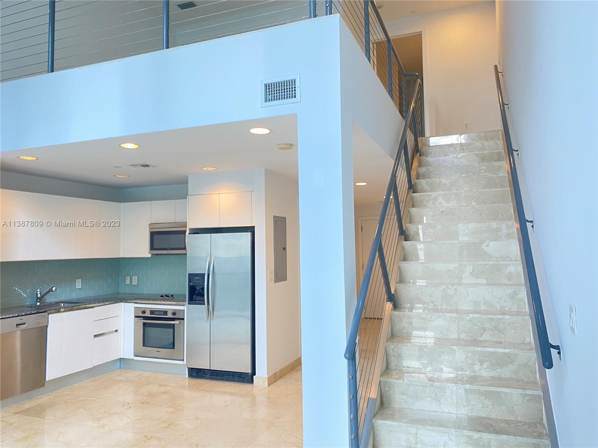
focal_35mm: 26
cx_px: 299
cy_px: 224
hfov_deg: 67.3
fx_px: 449
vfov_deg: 53.1
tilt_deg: +5.4
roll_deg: +0.4
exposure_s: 1/60
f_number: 1.8
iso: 125
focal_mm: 4.25
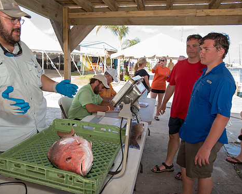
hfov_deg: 60.2
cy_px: 95
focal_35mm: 29
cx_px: 105
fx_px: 208
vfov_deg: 50.0
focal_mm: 25
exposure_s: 1/250
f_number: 4.5
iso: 250
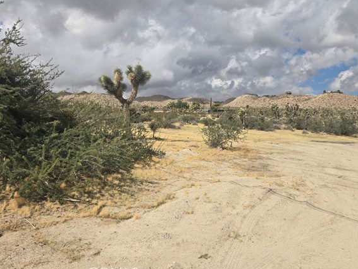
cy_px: 130
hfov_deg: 67.3
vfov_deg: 53.1
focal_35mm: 26
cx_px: 182
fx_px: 269
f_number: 1.8
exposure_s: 1/3559
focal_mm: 5.4
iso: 25
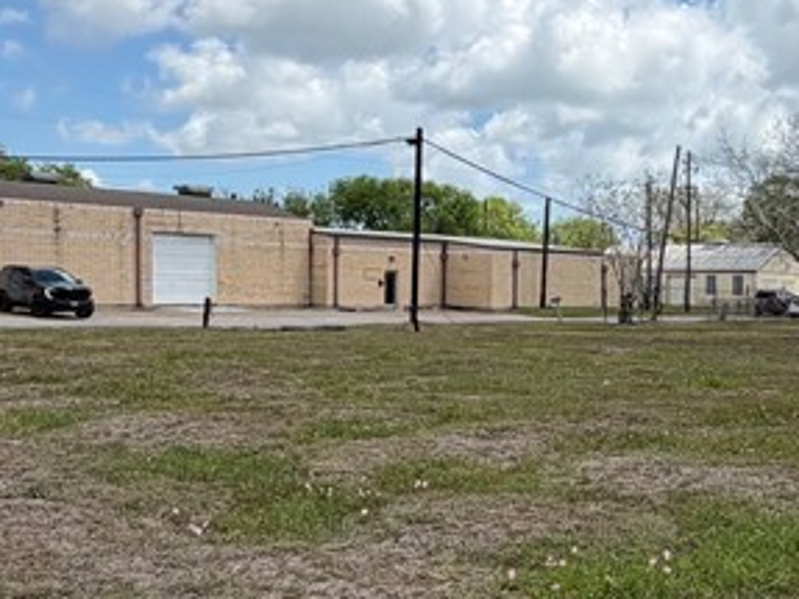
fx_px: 1154
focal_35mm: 50
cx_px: 562
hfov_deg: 37.6
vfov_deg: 29.0
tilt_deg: -3.6
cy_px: 357
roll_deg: -1.3
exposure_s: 1/1068
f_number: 2.2
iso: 20
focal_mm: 2.22
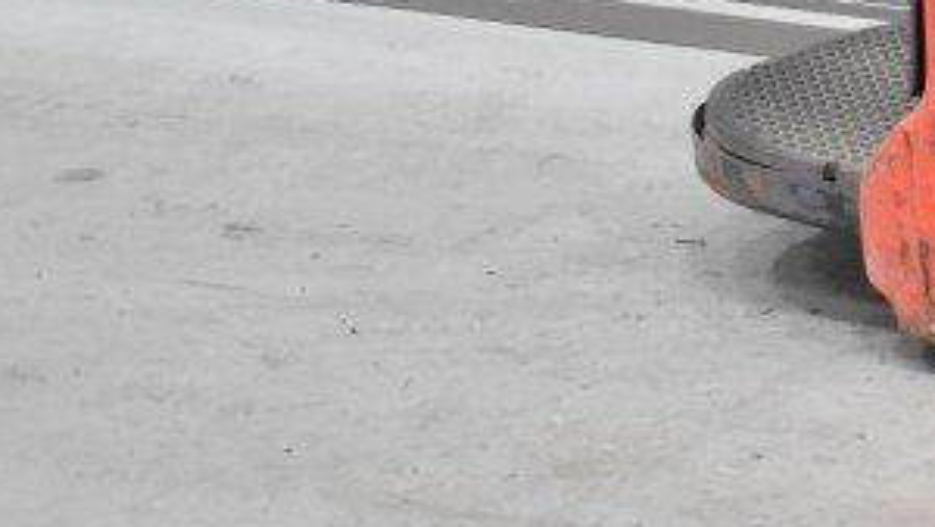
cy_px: -387
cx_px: 1655
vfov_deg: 6.8
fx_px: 4365
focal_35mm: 176
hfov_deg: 11.4
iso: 1600
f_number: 5
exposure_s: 1/50
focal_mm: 28
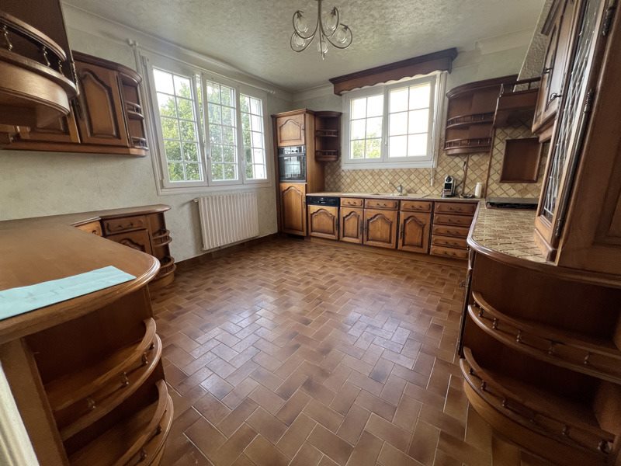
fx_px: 233
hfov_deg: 106.2
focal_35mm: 13
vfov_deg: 89.9
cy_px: 233
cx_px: 310
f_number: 1.8
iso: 125
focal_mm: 1.57
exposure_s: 1/99
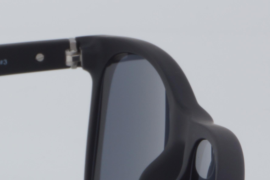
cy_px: 286
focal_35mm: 254
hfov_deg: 7.9
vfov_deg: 5.4
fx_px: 1905
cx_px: -184
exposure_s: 1/4
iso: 100
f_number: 32
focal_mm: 50
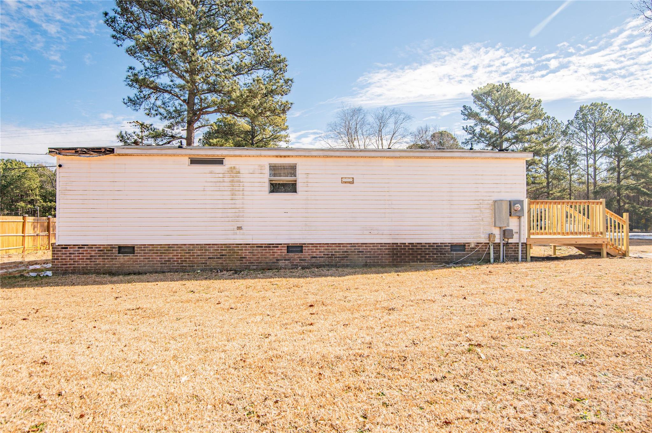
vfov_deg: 55.0
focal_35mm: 23
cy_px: 216
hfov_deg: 76.1
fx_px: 416
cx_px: 326
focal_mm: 23
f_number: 7.1
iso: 100
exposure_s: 1/400
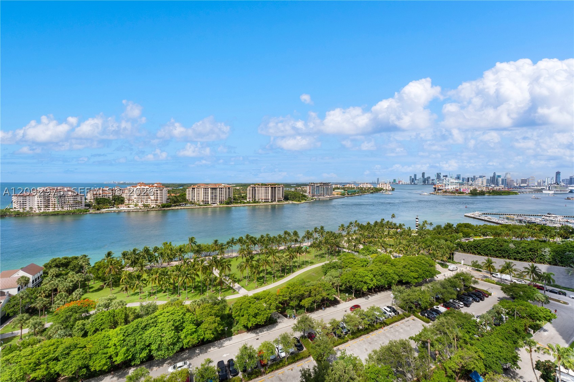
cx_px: 287
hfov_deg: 104.3
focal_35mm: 14
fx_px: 223
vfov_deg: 81.2
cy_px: 191
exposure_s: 1/500
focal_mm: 14
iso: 320
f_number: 11
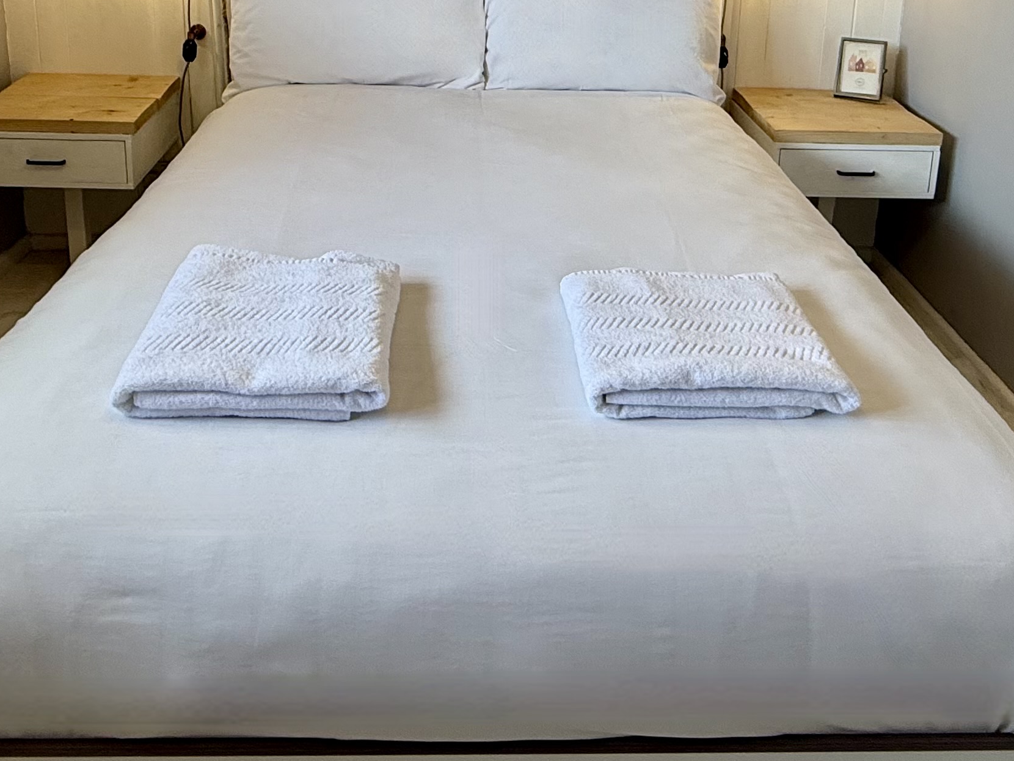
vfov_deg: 38.6
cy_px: 60
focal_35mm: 34
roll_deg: -0.8
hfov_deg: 54.0
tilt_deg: -12.8
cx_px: 493
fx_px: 996
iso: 100
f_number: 2.2
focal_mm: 2.22
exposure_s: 1/100
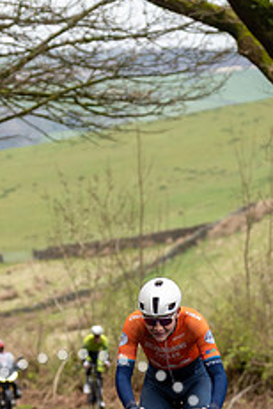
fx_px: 4607
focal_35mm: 405
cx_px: 239
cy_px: 400
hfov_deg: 3.4
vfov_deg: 5.1
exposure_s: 1/1000
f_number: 3.5
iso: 640
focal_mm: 95
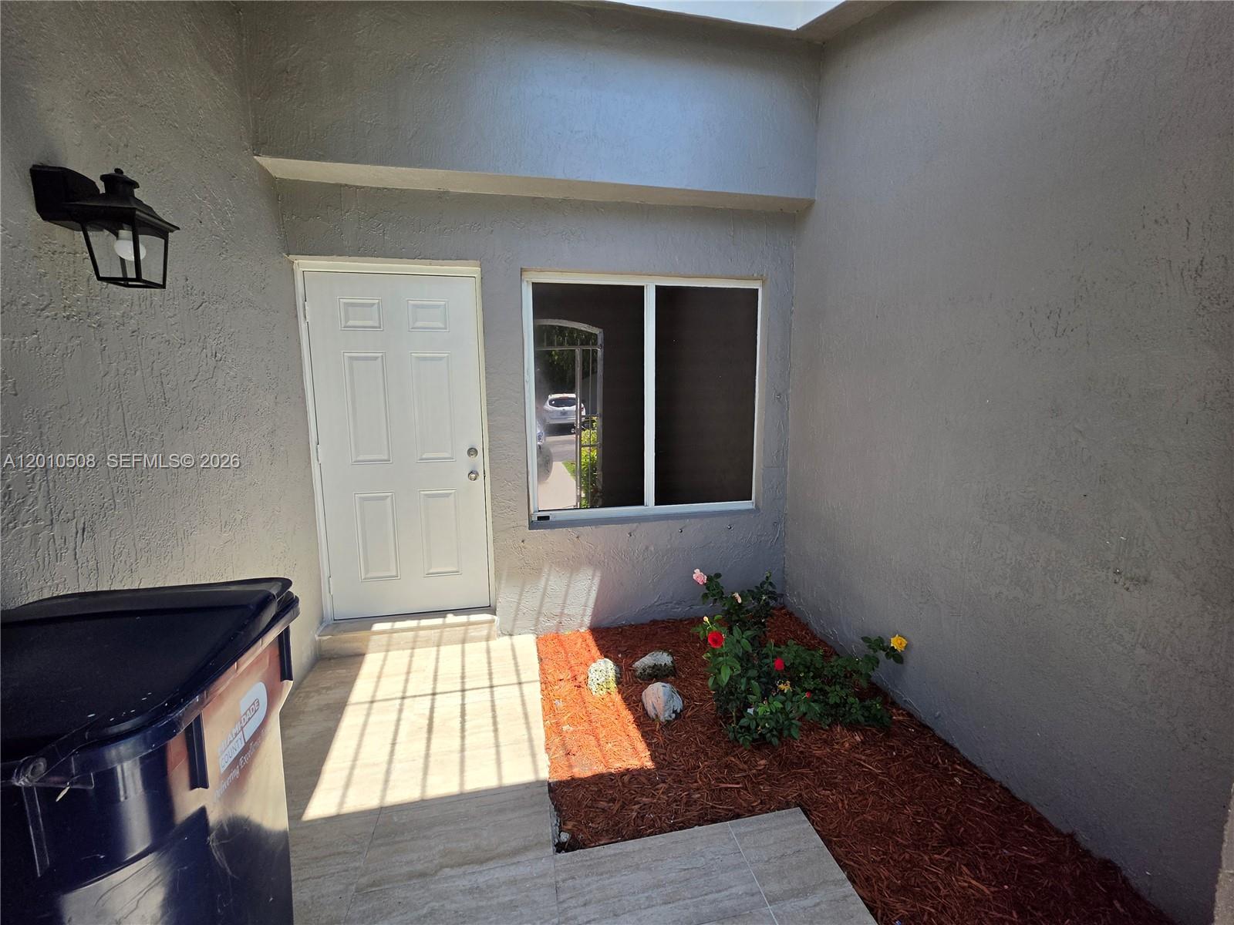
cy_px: 462
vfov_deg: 89.9
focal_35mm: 13
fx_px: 463
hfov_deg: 106.2
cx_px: 617
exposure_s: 1/876
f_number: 1.9
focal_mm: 2.2
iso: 32
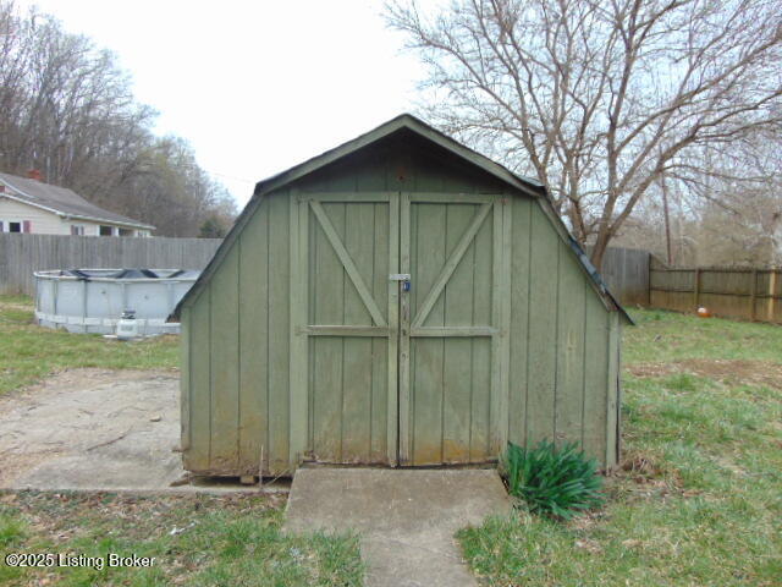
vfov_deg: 54.9
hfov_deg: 69.4
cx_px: 391
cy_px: 294
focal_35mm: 25
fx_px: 565
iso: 80
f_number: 3
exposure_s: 1/160
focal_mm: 4.5
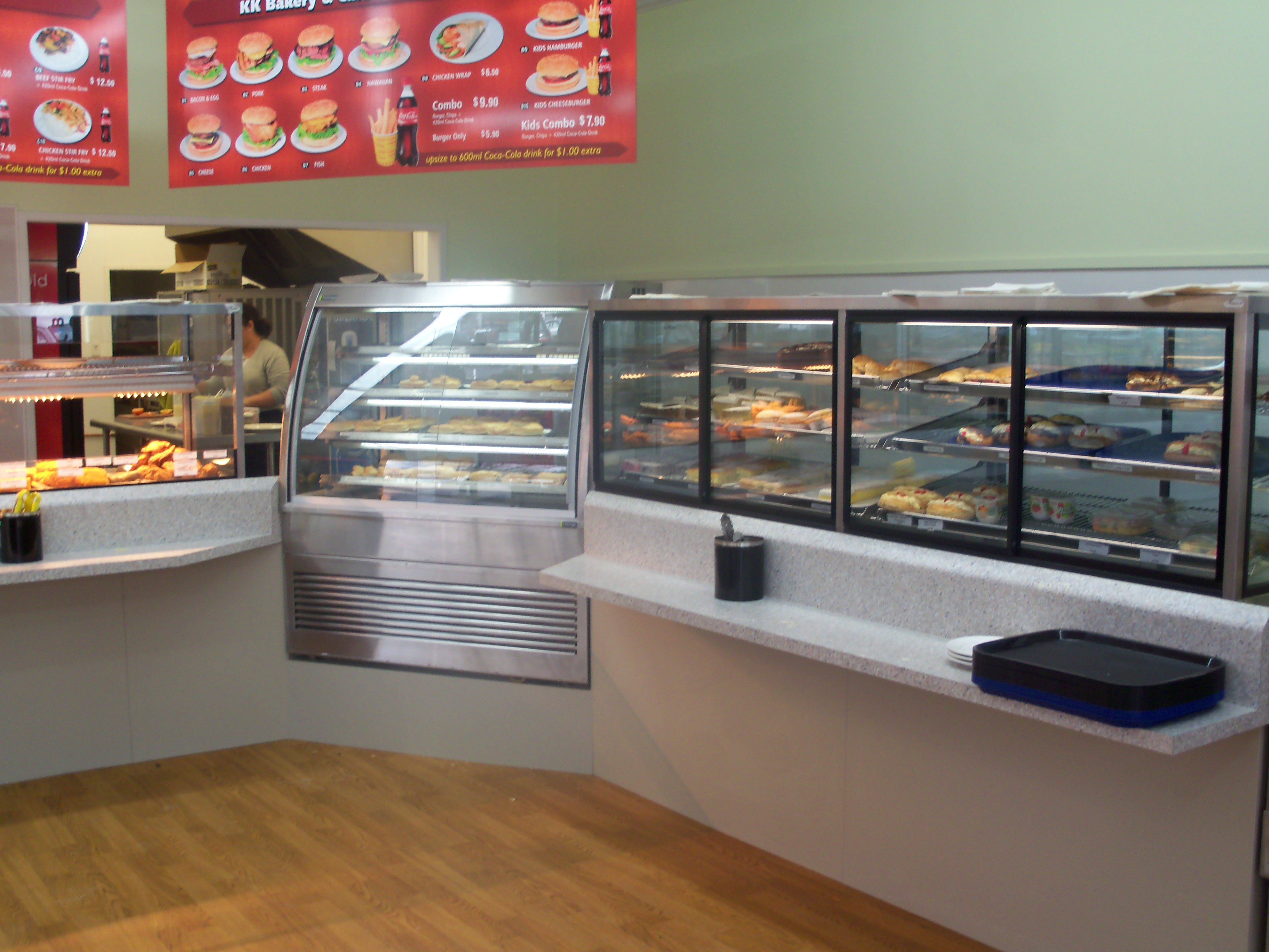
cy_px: 476
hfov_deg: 46.8
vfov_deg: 36.0
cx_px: 634
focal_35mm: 40
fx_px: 1466
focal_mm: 7.2
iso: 64
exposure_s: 1/40
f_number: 3.1
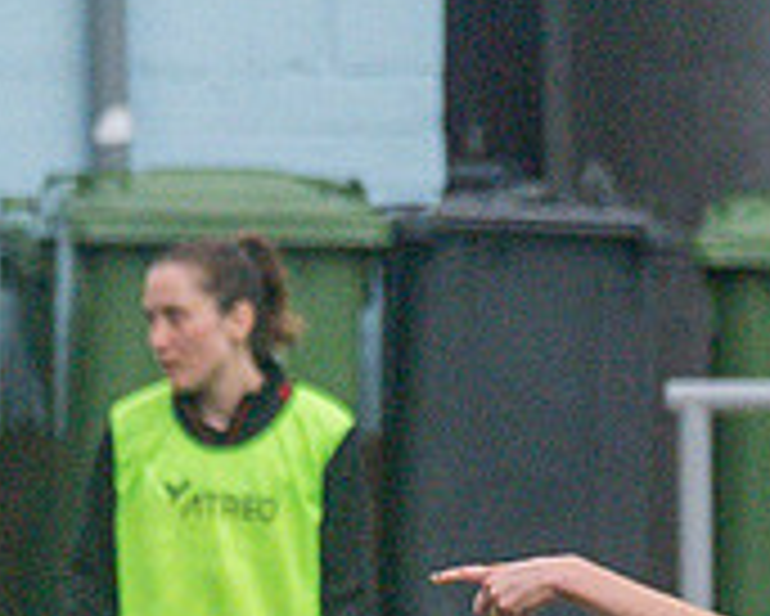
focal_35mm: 2850
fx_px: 64986
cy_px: 754
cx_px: 1395
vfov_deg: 0.5
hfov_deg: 0.7
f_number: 4
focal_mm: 220
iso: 500
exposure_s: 1/1000
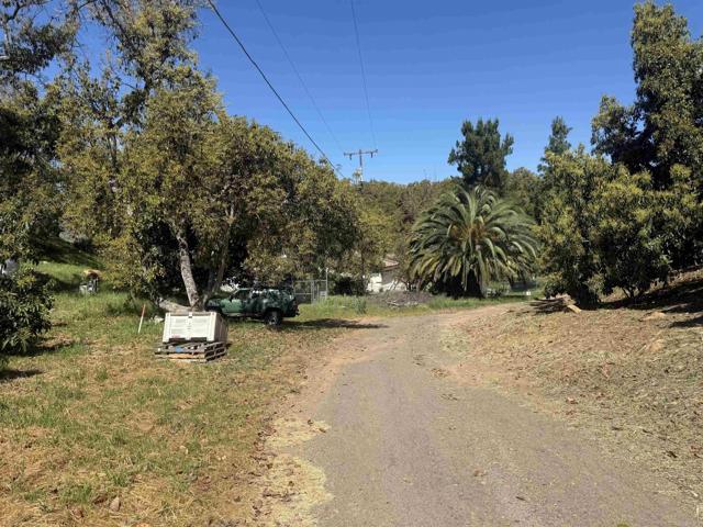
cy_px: 264
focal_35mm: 24
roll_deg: +1.4
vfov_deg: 56.8
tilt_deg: -2.2
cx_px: 352
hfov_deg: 71.6
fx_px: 487
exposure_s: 1/4167
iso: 80
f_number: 1.78
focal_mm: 6.76
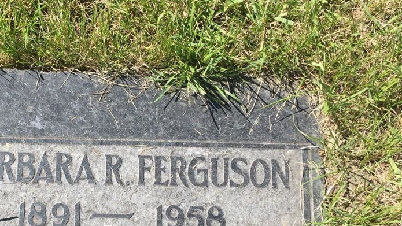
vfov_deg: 25.4
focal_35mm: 46
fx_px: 490
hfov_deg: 43.5
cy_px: 188
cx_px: 115
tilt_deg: -77.9
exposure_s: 1/1130
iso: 32
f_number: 2.2
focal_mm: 4.15
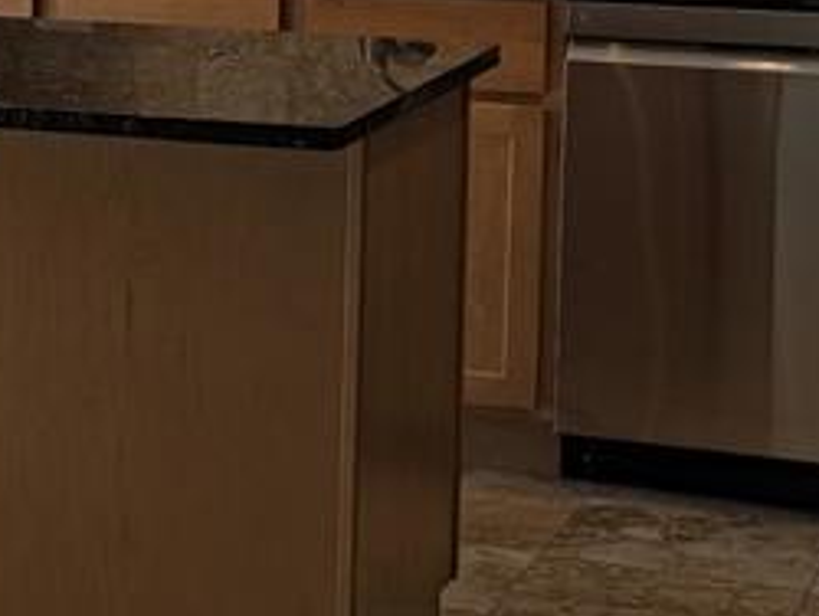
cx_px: -577
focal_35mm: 138
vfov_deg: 10.7
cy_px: 56
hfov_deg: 13.1
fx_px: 3268
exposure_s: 1/525
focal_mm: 6.9
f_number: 1.68
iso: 24
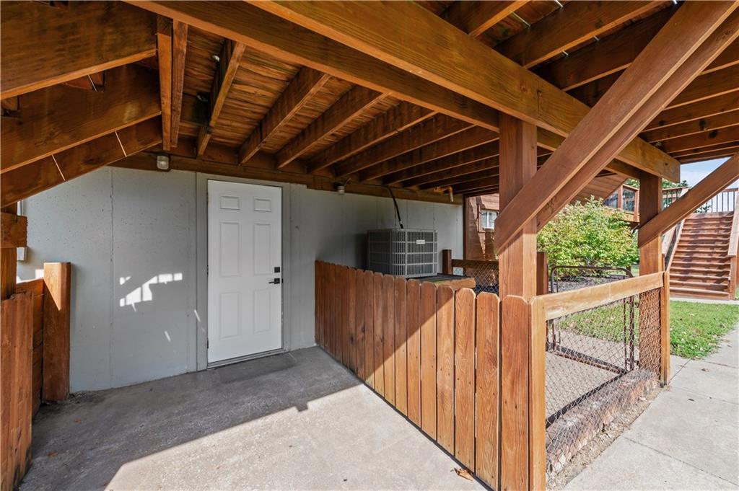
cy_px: 246
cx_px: 370
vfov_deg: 81.1
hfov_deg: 104.3
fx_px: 287
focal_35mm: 14
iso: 400
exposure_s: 1/250
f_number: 7.1
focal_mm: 14
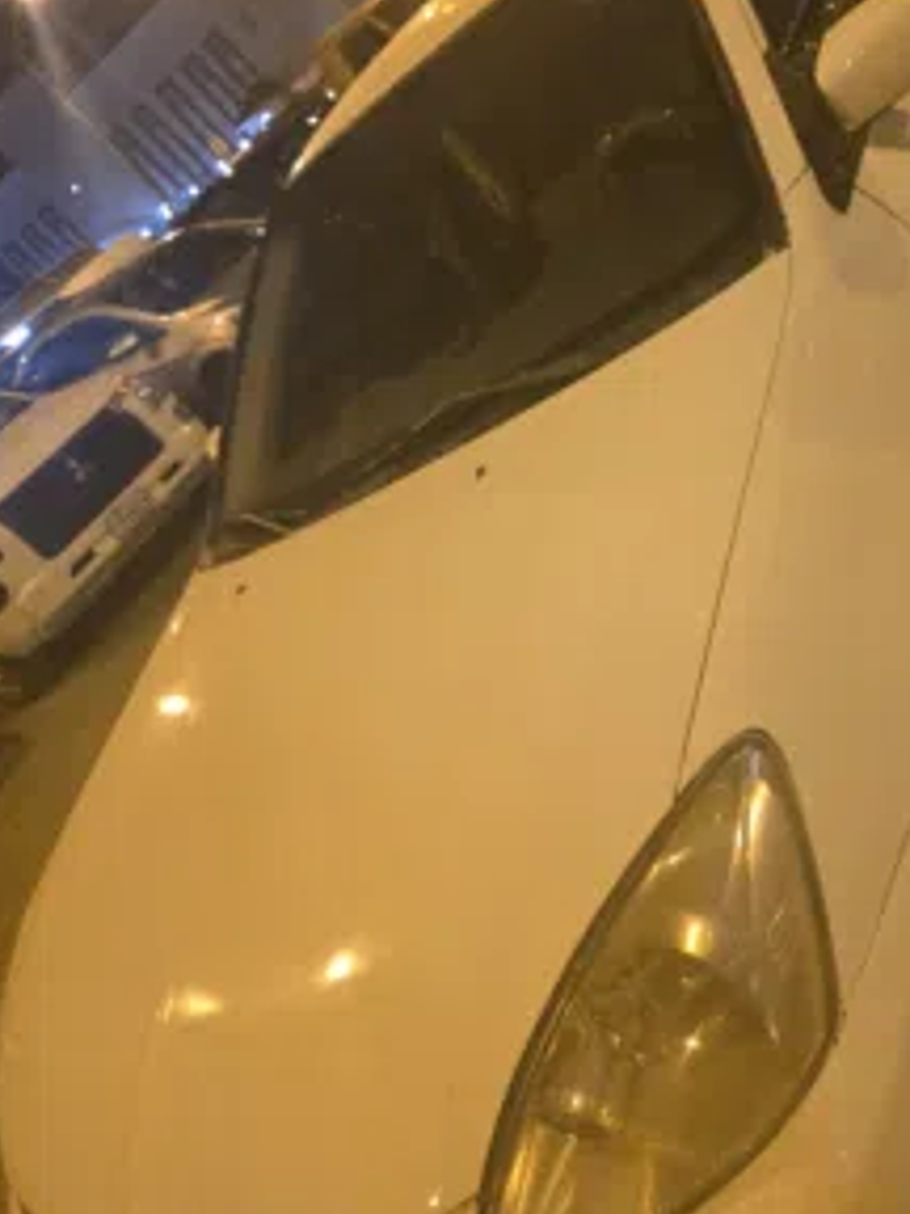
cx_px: 619
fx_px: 1122
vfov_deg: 56.0
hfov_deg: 43.4
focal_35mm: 32
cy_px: 443
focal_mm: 6.3
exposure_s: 1/100
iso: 1000
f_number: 1.7
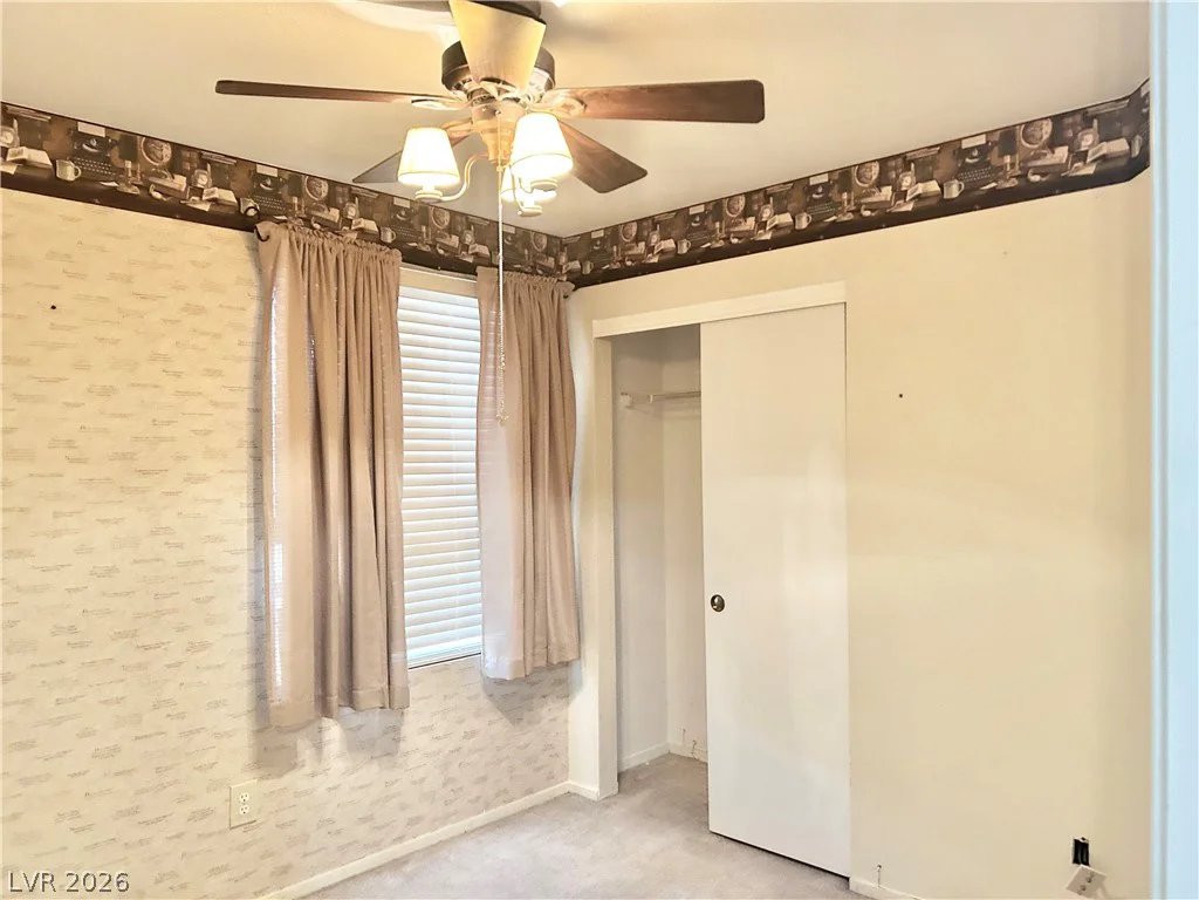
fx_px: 901
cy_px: 450
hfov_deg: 67.3
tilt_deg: -1.1
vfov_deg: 53.1
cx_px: 600
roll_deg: +0.5
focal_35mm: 26
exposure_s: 1/60
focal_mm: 5.7
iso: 320
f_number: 1.5
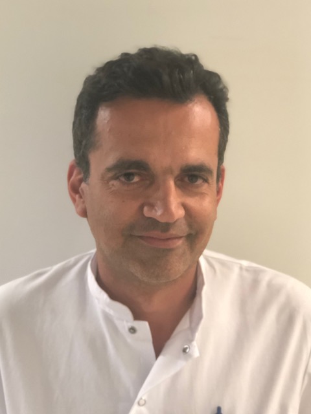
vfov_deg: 33.8
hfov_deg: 25.7
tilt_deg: -4.5
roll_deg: -1.0
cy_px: 207
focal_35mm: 57
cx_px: 156
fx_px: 683
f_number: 2.8
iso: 320
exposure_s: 1/33
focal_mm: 6.6
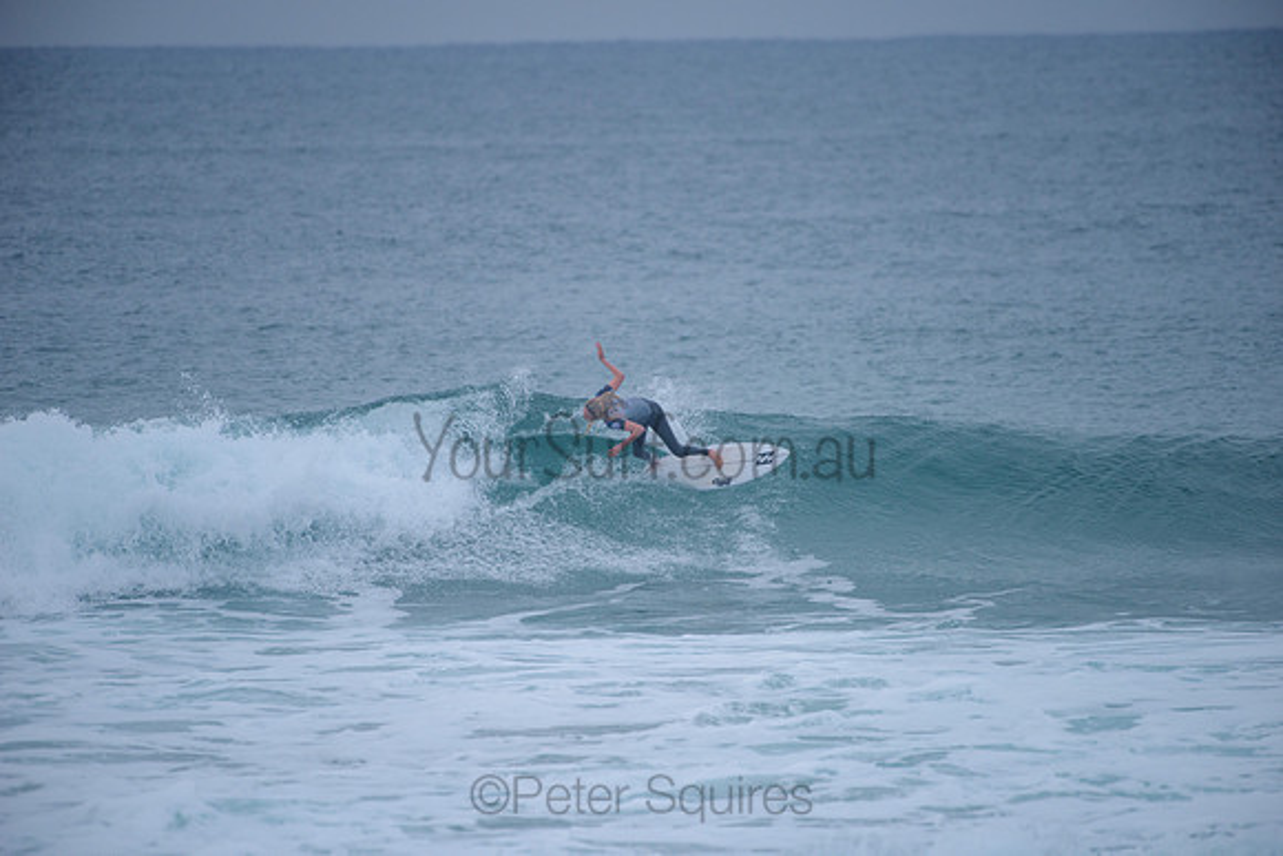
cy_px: 428
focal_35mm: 500
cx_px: 642
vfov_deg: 2.8
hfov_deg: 4.1
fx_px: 17823
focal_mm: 500
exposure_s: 1/2000
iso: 320
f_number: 5.6
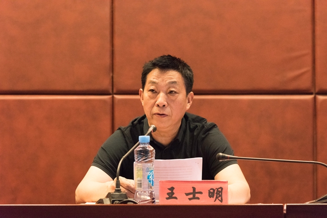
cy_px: 109
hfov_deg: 18.6
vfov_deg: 12.5
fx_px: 999
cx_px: 164
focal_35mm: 110
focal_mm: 110
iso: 5600
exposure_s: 1/125
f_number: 6.3
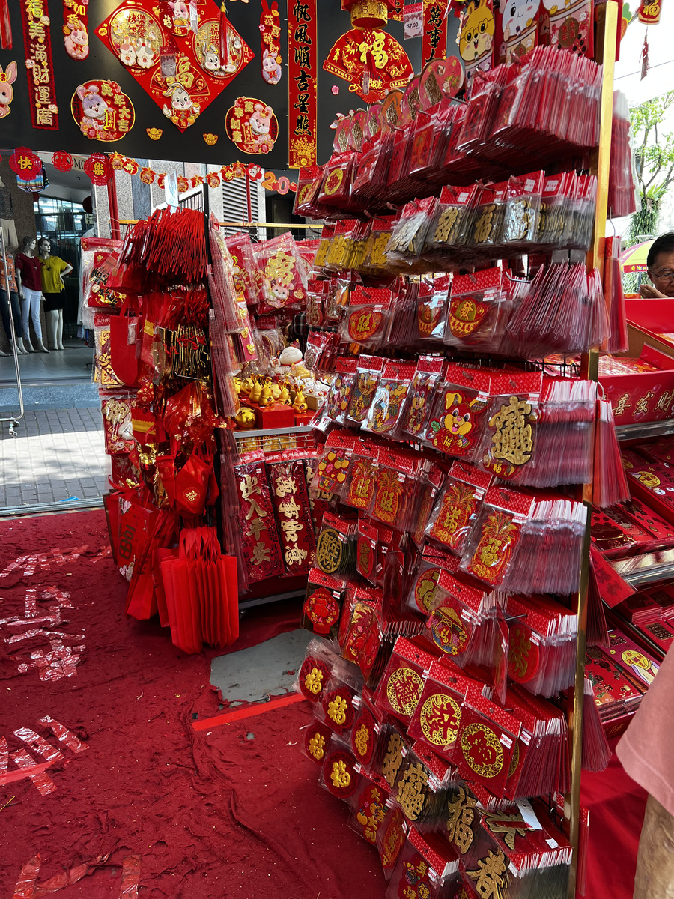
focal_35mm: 26
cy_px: 450
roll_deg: +0.0
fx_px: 675
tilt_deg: -12.9
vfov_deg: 67.3
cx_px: 337
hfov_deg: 53.1
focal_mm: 5.7
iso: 50
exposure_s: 1/191
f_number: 1.5
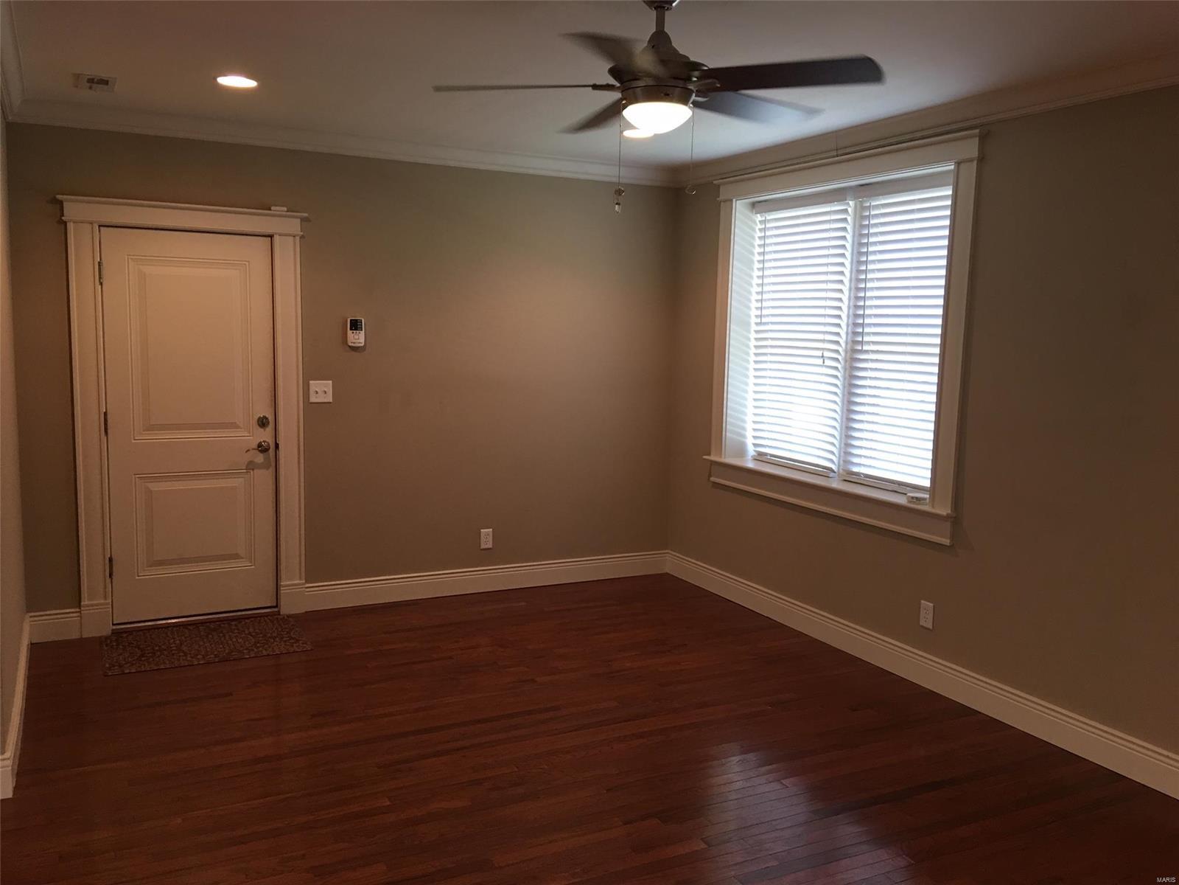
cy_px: 442
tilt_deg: -5.2
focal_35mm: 29
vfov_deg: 48.2
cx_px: 590
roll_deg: -0.9
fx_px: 988
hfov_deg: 61.7
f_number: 2.2
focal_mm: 4.15
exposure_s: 1/15
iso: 40
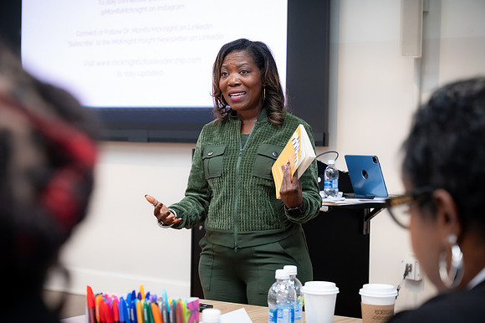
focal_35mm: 70
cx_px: 242
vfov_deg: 19.4
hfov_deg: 28.9
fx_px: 942
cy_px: 162
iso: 2000
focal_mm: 70
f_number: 5
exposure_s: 1/250
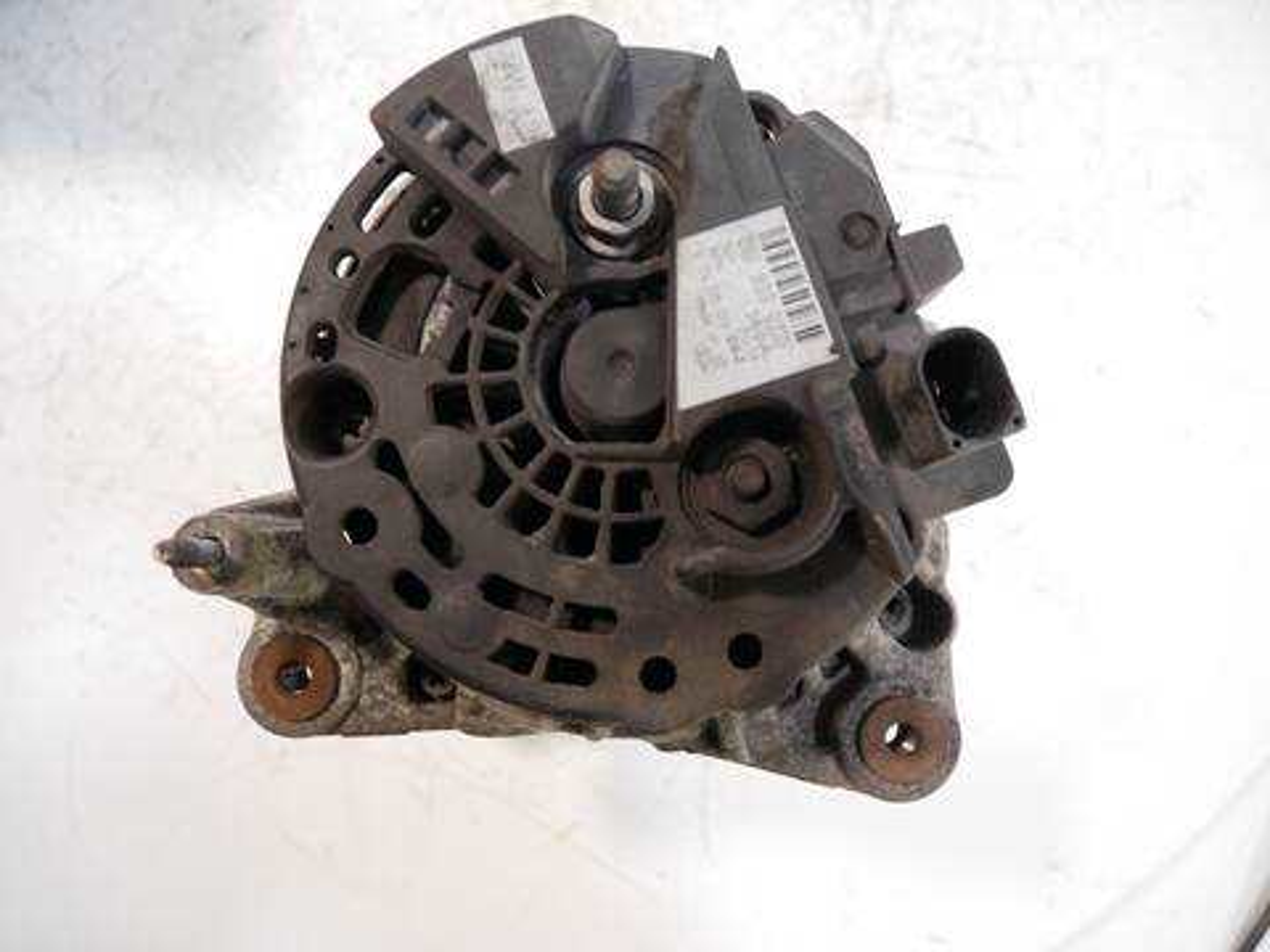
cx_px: 635
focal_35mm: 24
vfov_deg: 56.8
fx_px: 881
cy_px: 476
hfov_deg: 71.6
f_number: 3.5
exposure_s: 1/60
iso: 1250
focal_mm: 12
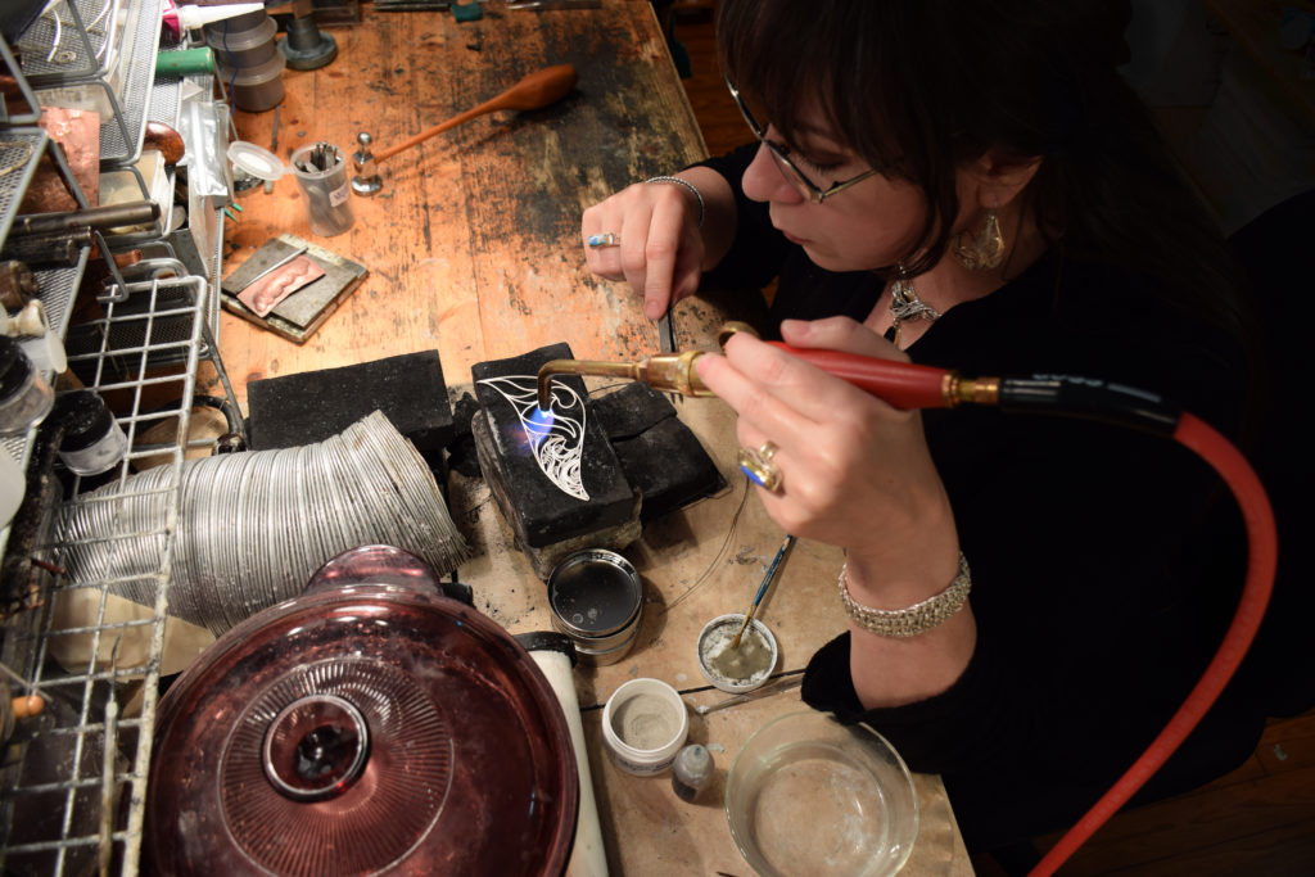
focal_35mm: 27
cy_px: 438
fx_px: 986
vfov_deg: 47.9
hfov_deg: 67.4
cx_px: 658
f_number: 4.5
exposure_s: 1/6
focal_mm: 18
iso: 100
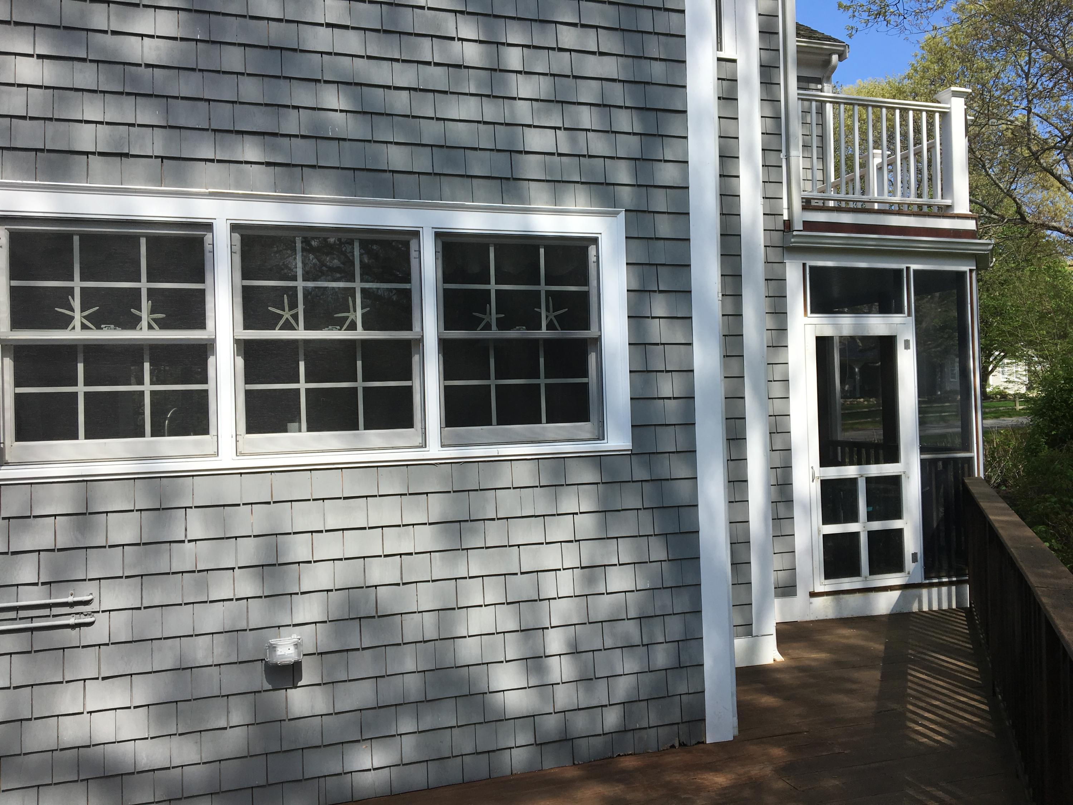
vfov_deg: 48.2
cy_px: 402
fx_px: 899
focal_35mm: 29
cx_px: 536
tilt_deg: +0.8
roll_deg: +1.1
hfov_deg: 61.7
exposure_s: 1/1148
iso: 25
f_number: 2.2
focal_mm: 4.15
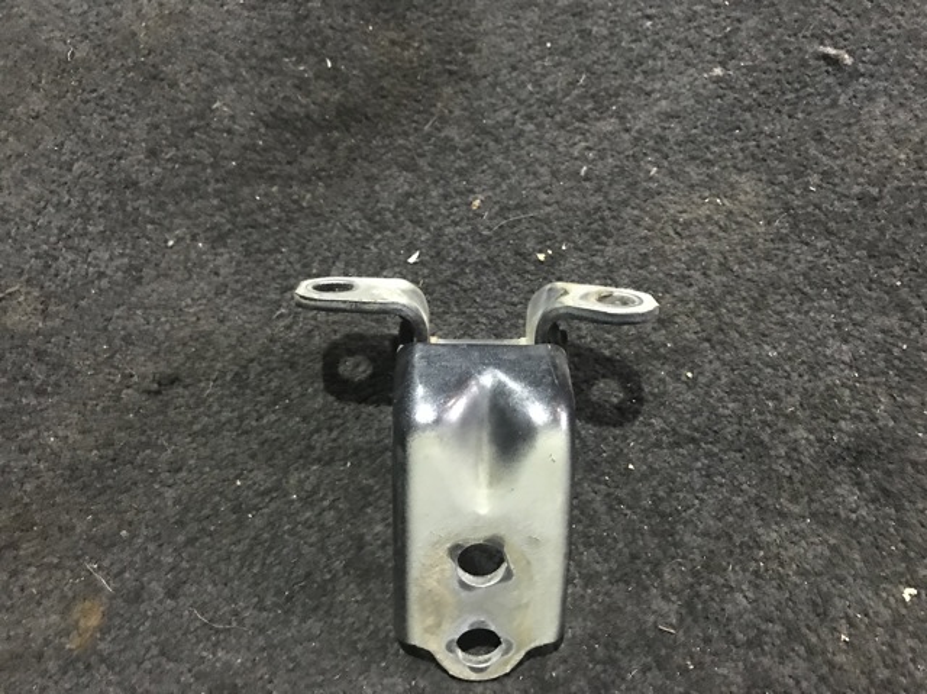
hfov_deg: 63.5
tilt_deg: -72.5
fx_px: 749
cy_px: 347
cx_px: 464
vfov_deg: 49.7
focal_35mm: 28
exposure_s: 1/4
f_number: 1.8
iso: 100
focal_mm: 3.99
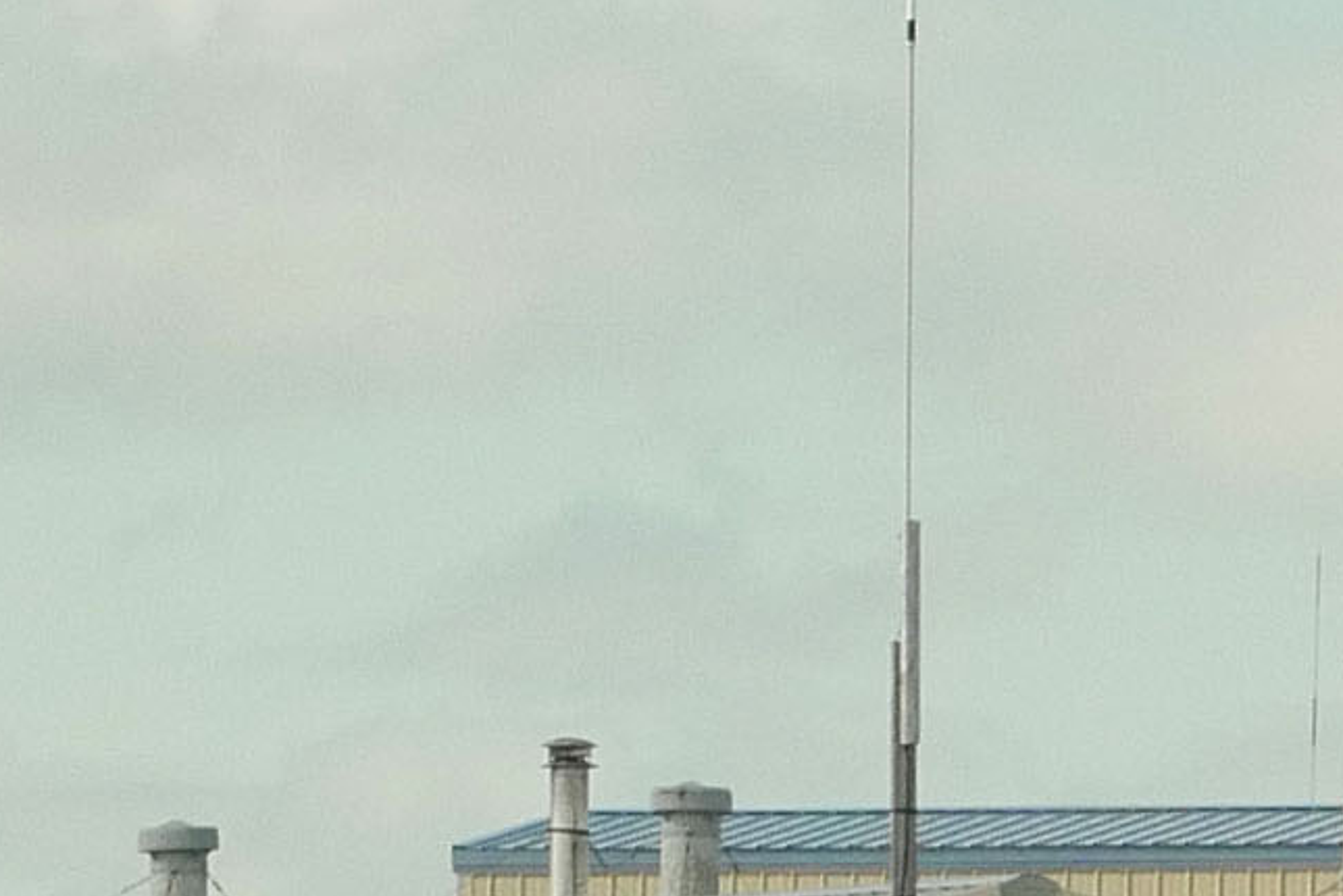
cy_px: 1213
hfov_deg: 2.5
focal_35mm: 817
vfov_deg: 1.7
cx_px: 770
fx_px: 30476
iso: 800
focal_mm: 55
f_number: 4.5
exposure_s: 1/500
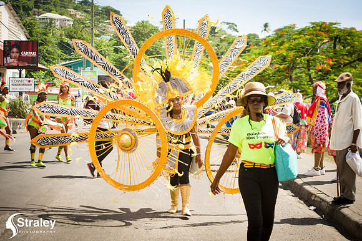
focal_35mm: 70
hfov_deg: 28.9
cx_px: 181
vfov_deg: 19.4
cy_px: 120
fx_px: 703
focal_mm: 70
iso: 100
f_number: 6.3
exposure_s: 1/160
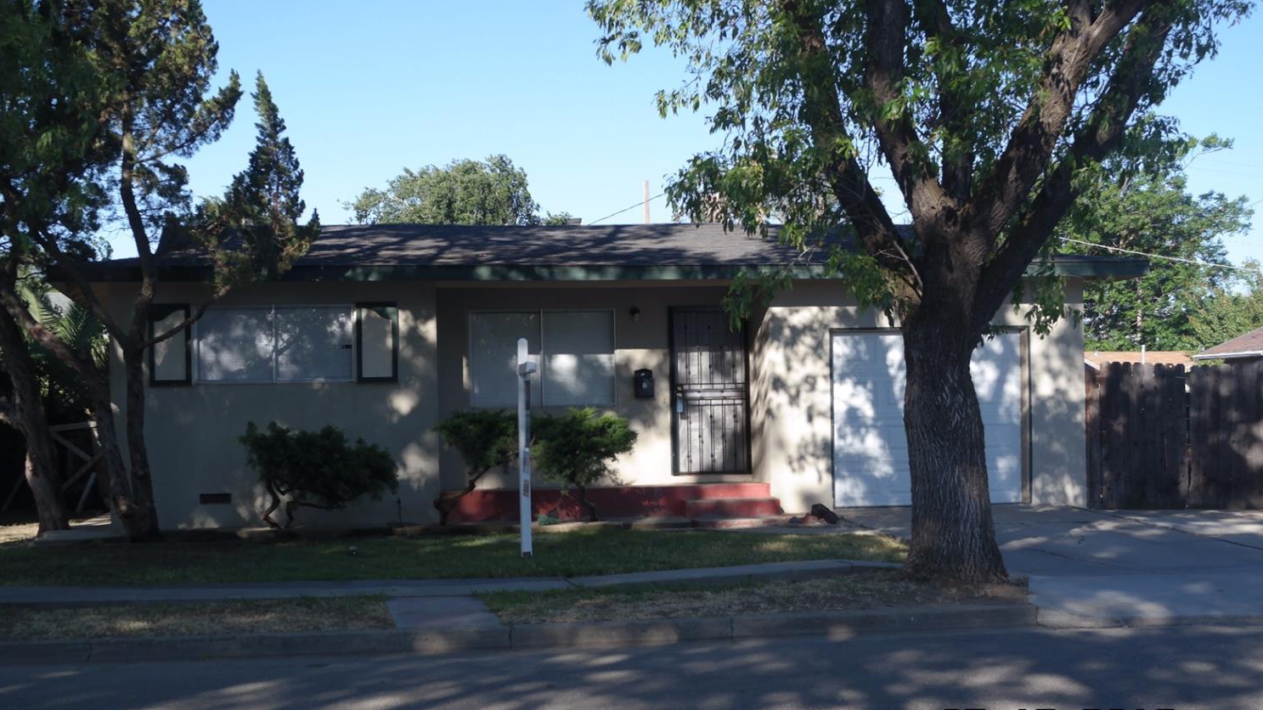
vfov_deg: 21.4
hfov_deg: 37.2
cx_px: 629
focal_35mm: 56
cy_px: 395
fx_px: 1875
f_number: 5.6
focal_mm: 35
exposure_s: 1/180
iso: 100
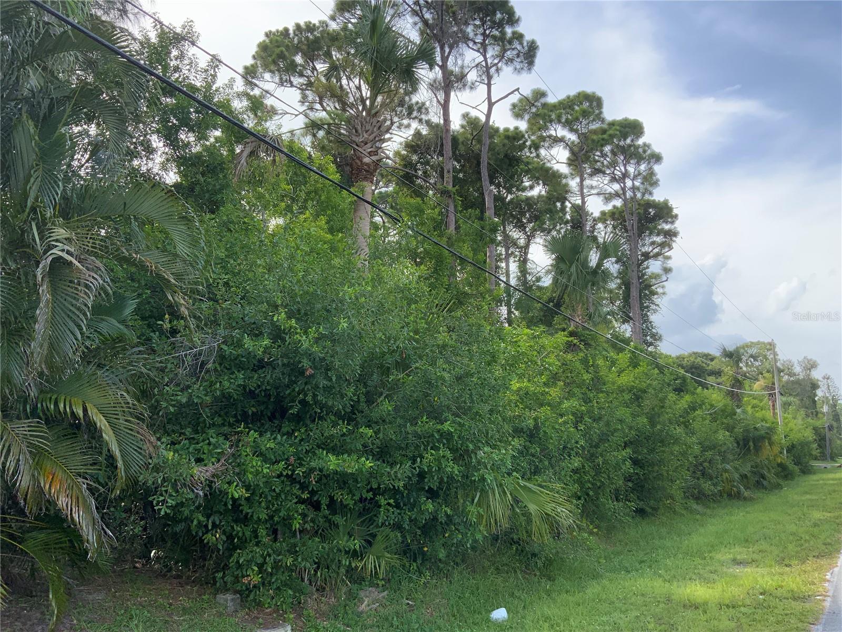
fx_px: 705
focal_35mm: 29
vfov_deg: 48.2
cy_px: 316
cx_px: 421
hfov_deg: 61.7
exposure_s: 1/635
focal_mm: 3
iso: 16
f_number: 1.8
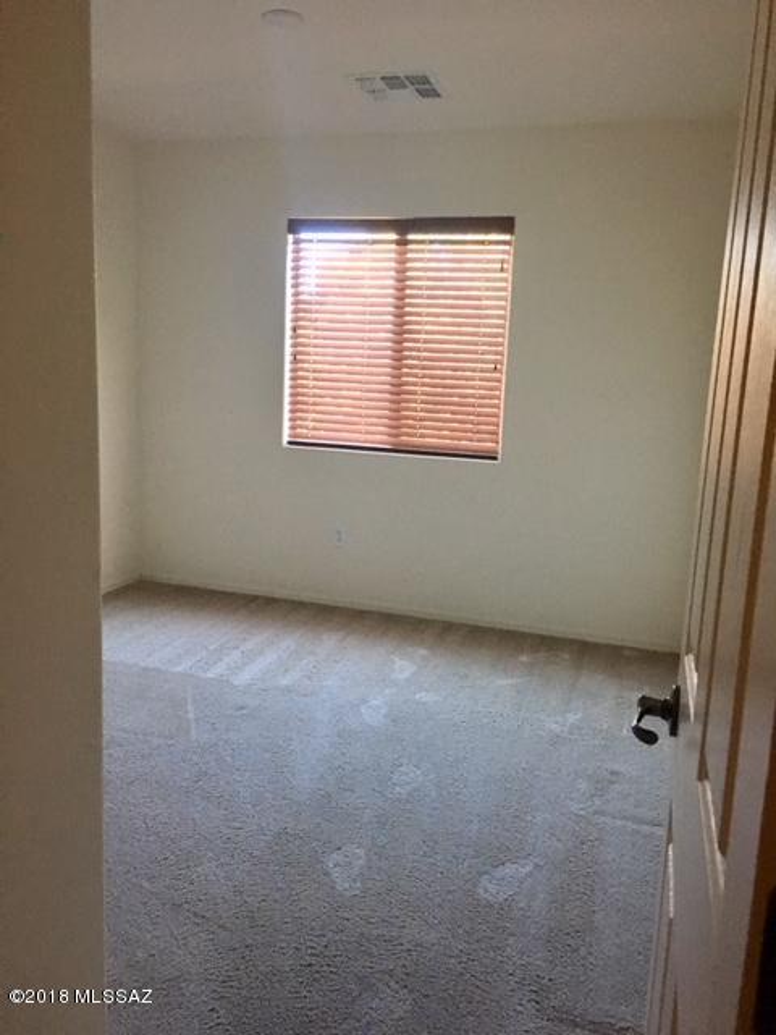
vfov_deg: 61.7
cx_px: 388
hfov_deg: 48.2
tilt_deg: -10.3
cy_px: 518
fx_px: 867
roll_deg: -1.9
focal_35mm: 29
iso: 200
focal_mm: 4.15
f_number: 2.2
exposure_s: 1/30
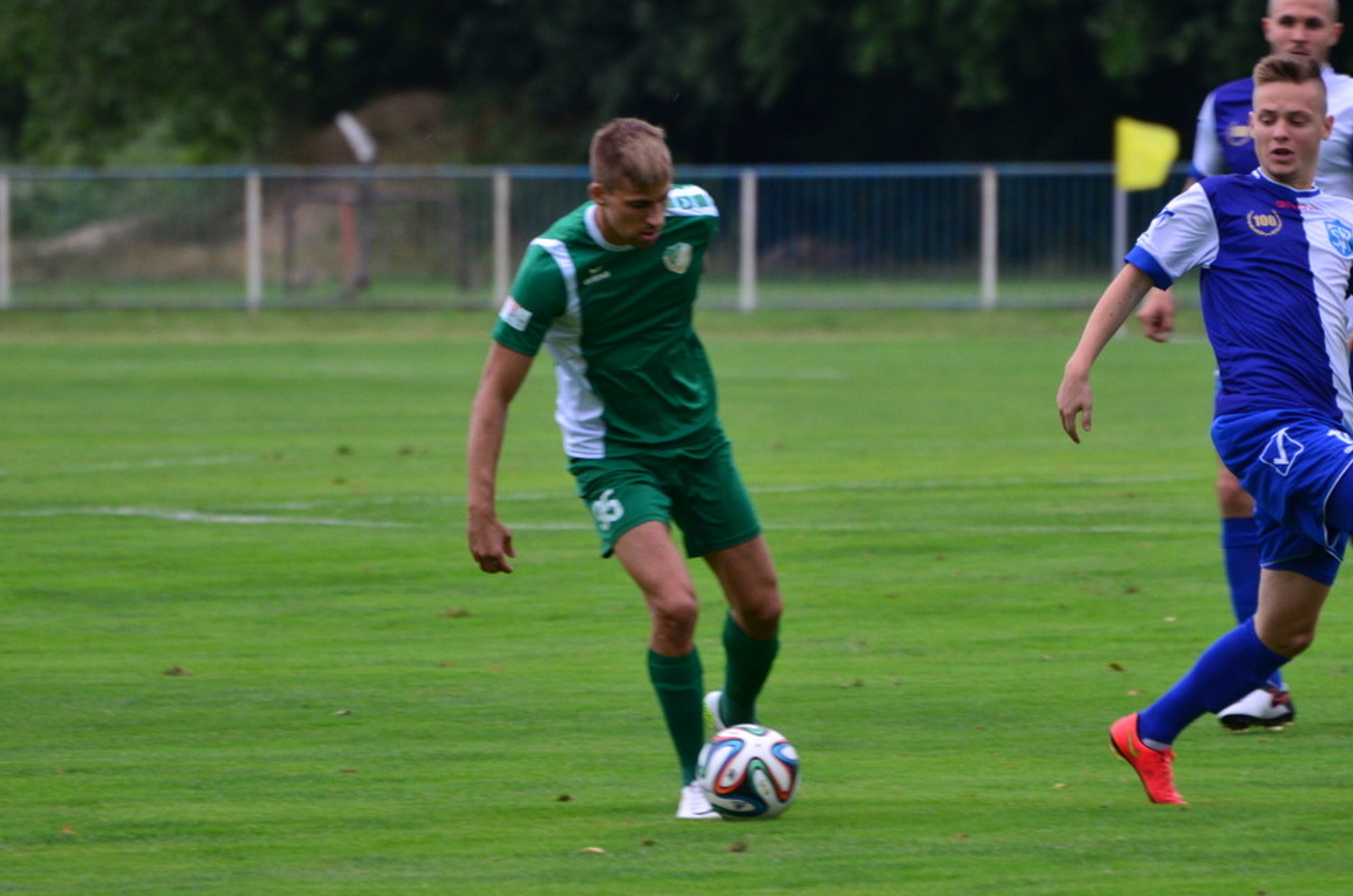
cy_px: 465
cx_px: 776
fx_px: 19205
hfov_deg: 4.0
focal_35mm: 512
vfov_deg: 2.7
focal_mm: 280
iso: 800
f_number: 5.6
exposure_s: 1/400
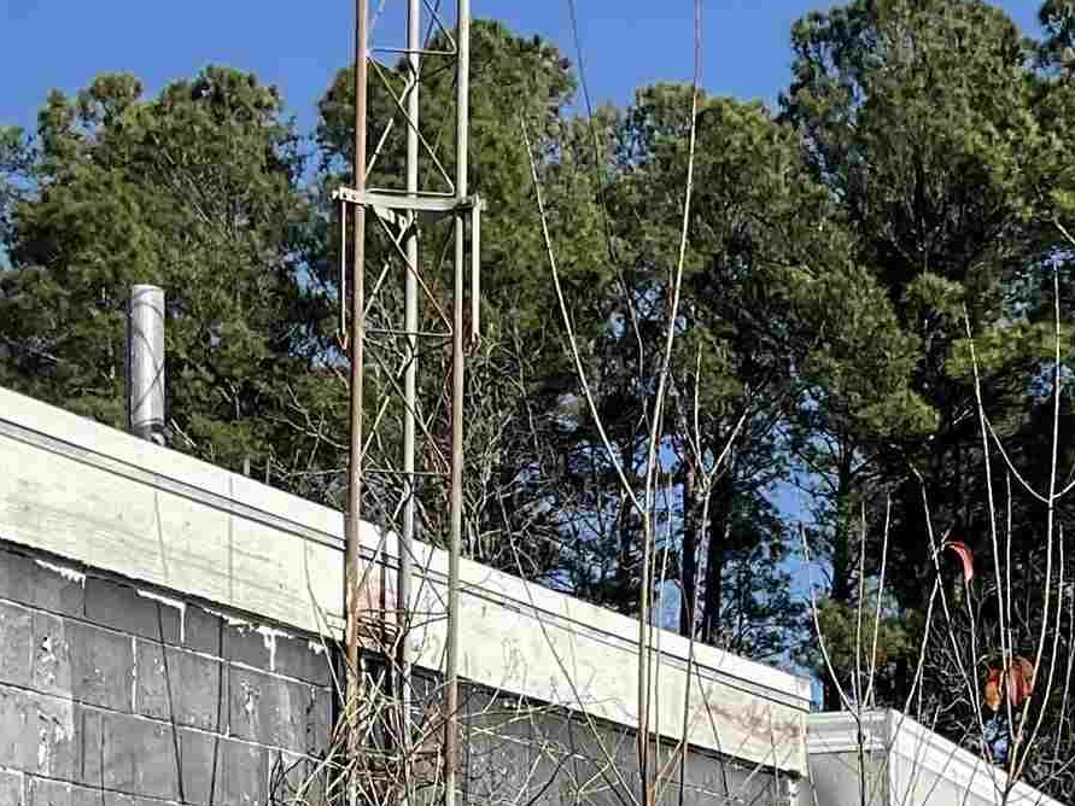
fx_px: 3105
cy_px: 1149
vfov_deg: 14.0
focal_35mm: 100
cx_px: 848
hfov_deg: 19.5
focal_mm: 3
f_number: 1.8
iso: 16
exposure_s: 1/1675
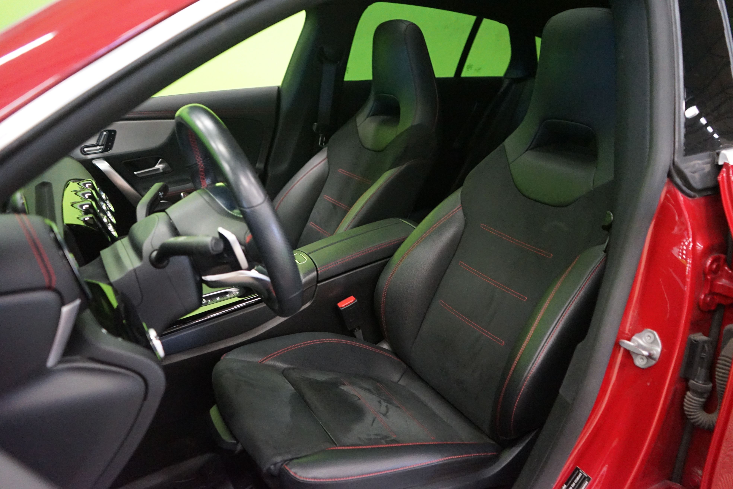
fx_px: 570
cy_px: 244
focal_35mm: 28
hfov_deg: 65.5
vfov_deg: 46.4
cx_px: 366
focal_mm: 28
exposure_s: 1/40
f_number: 3.5
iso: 6400
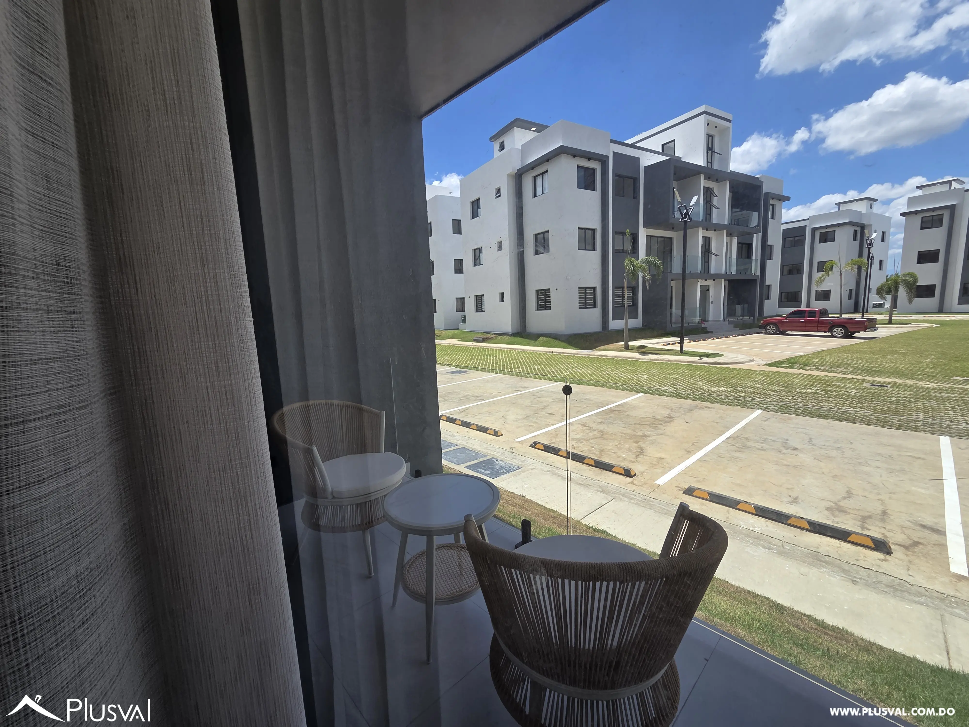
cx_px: 484
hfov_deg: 106.2
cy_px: 364
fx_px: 364
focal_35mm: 13
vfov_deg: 89.9
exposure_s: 1/1650
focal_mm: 2.2
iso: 50
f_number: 2.2
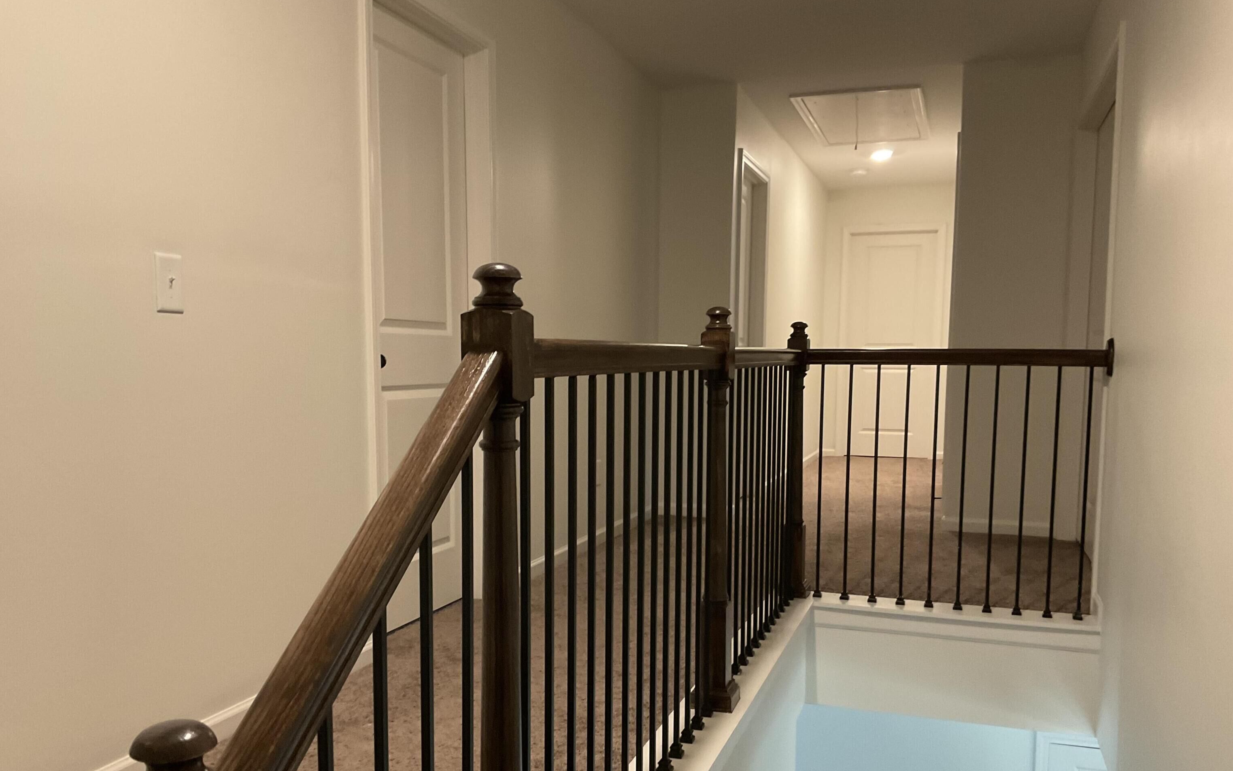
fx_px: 1042
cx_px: 619
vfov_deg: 40.4
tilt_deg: -5.3
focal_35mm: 31
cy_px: 462
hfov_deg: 61.2
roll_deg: -0.2
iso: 200
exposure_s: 1/40
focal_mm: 3
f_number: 1.8
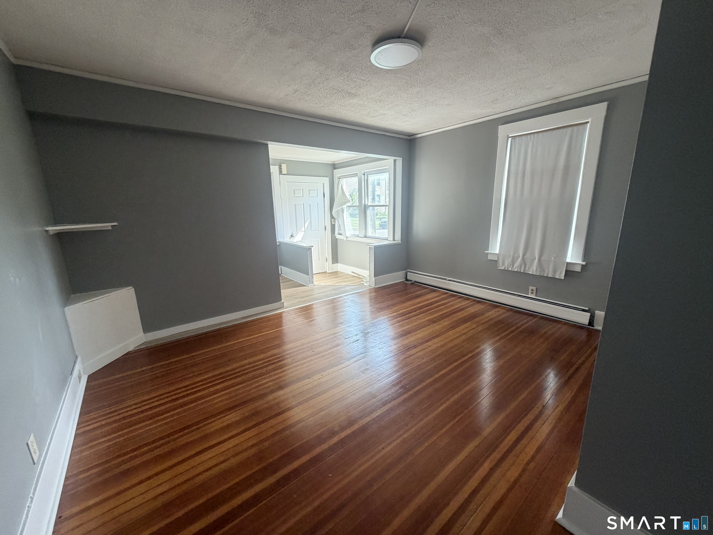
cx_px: 356
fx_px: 288
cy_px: 268
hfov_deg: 102.1
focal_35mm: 14
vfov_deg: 85.7
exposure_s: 1/121
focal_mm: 2.22
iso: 200
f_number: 2.2
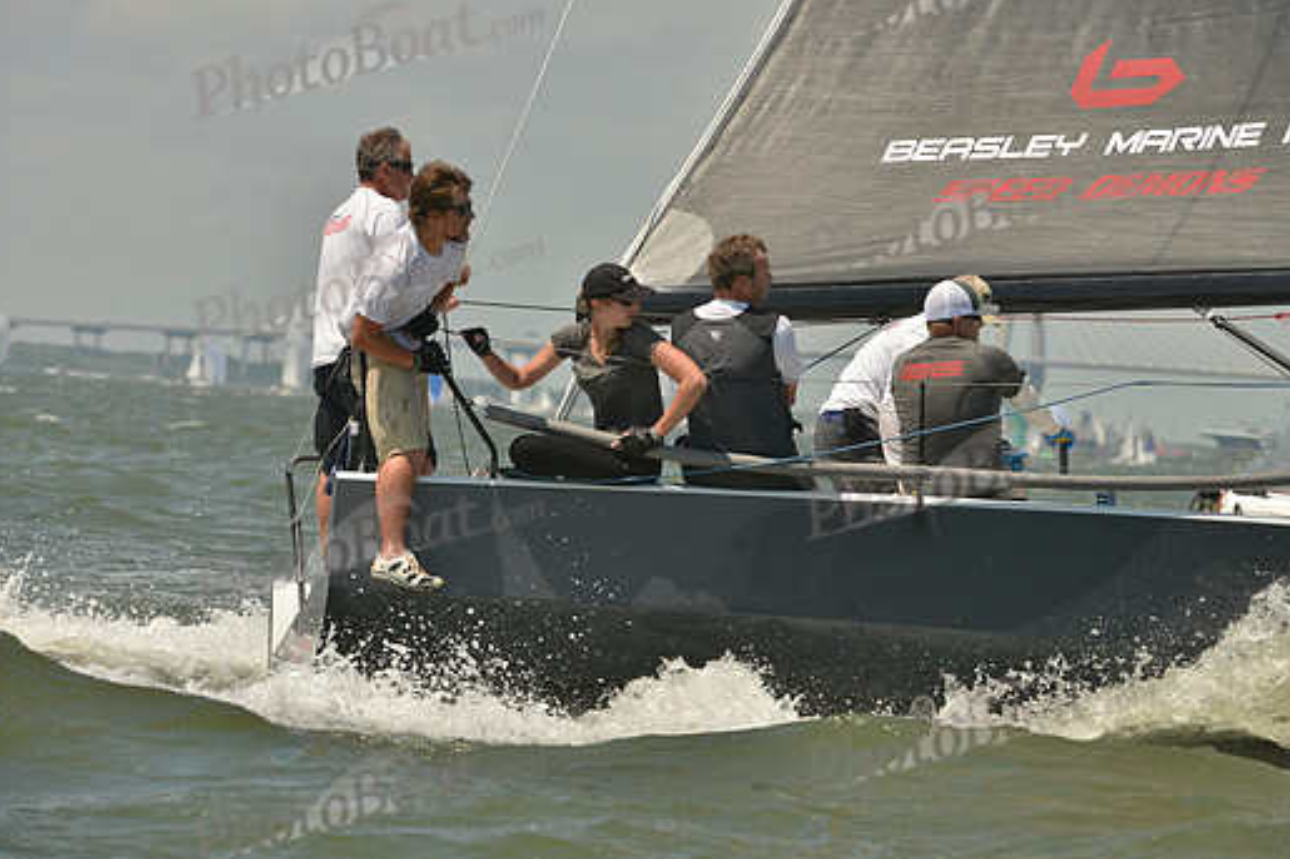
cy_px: 379
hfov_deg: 8.3
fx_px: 8883
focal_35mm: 248
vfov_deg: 5.5
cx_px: 676
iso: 280
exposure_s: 1/1250
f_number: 9
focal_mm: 220
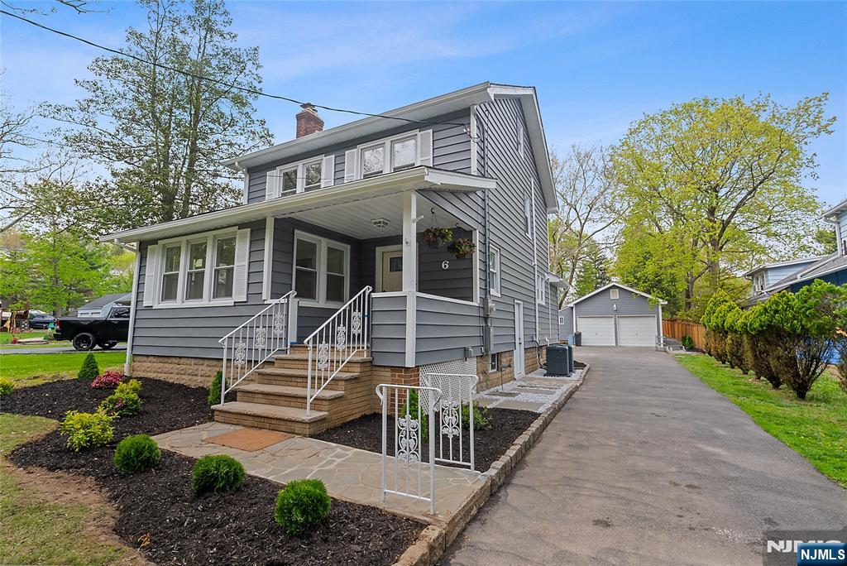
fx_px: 377
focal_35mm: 16
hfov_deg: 96.7
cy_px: 283
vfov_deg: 73.8
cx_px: 424
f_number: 8
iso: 100
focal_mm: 16
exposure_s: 1/40
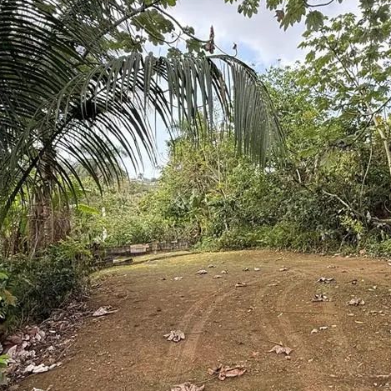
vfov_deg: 58.8
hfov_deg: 57.9
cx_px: 256
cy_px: 228
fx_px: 345
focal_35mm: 27
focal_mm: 2.22
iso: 64
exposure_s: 1/291
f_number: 2.2
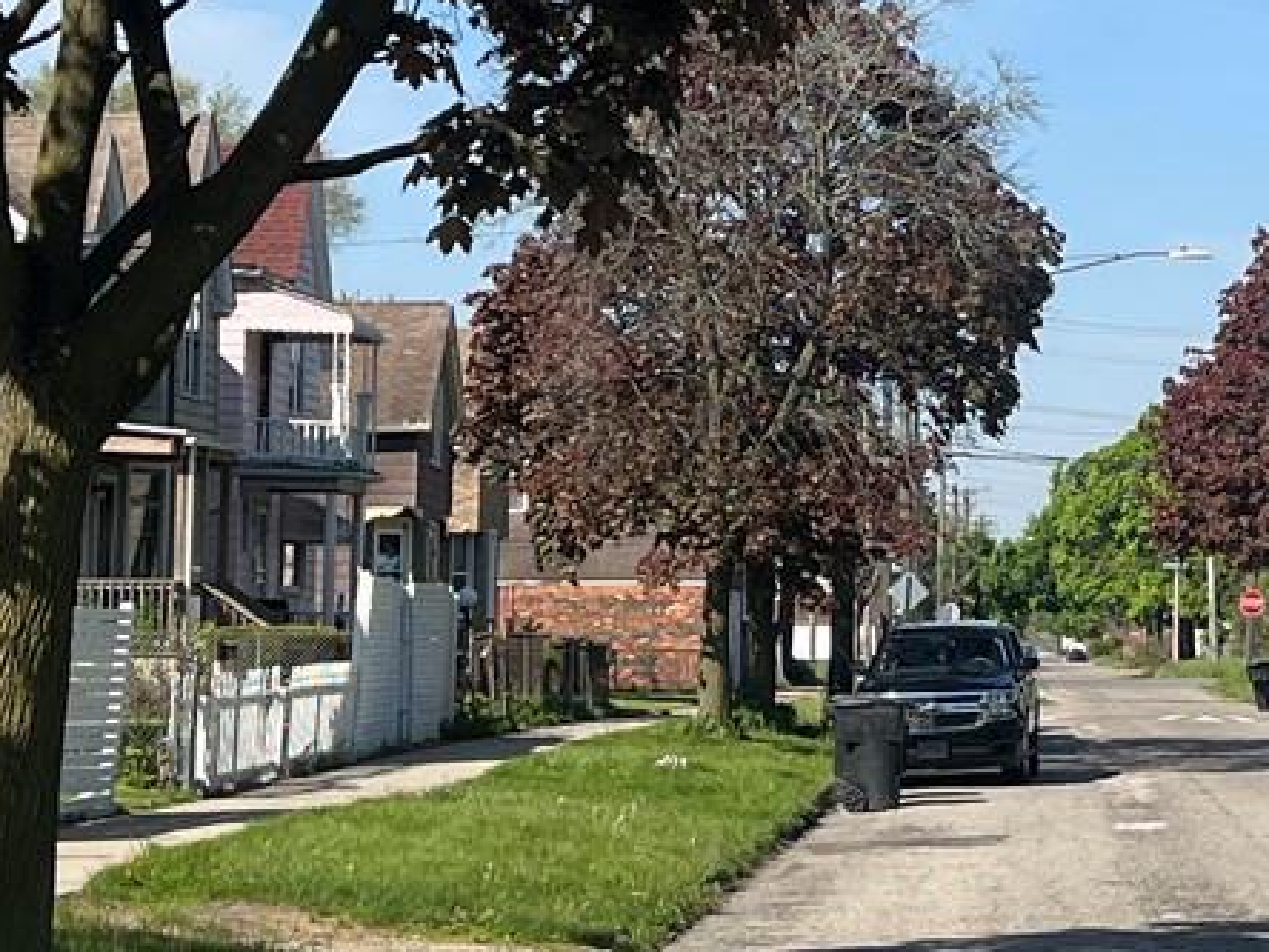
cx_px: 1180
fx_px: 4399
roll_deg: -0.2
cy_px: 129
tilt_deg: +8.6
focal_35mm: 120
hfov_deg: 16.2
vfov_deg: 12.3
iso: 50
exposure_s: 1/3460
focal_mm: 5.7
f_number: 1.5
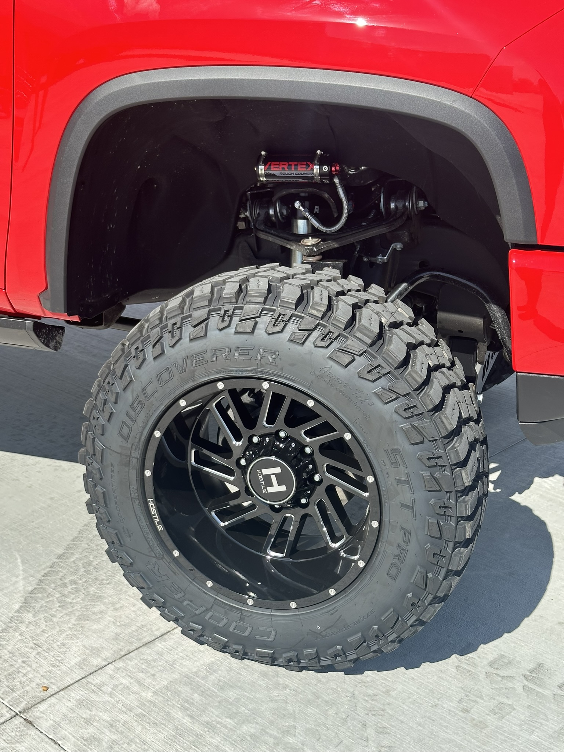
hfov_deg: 30.3
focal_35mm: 48
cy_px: 376
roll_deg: -0.5
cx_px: 282
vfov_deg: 39.7
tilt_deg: -18.4
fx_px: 1043
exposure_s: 1/1783
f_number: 1.78
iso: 64
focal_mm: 6.86
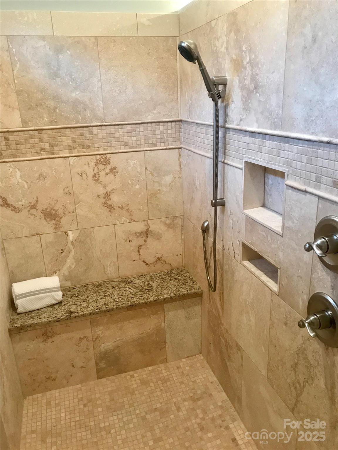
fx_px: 365
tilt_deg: -19.0
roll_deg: +2.3
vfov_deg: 63.4
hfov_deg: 49.7
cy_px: 225
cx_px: 169
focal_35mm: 28
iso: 50
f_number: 1.8
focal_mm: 3.99
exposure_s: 1/15
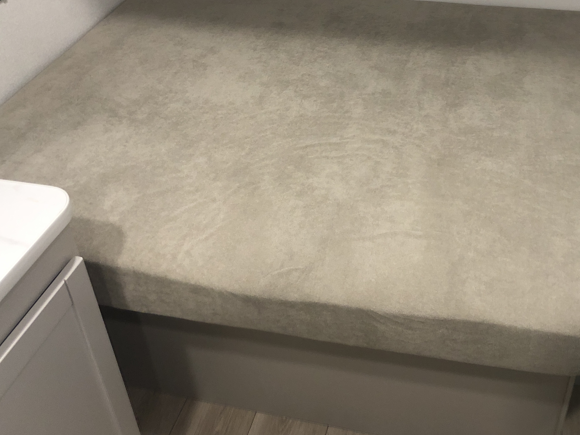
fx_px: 687
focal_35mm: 41
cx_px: 372
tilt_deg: -33.7
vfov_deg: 34.8
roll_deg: +1.3
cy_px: 144
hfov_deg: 45.3
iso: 80
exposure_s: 1/15
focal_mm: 3.99
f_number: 1.8
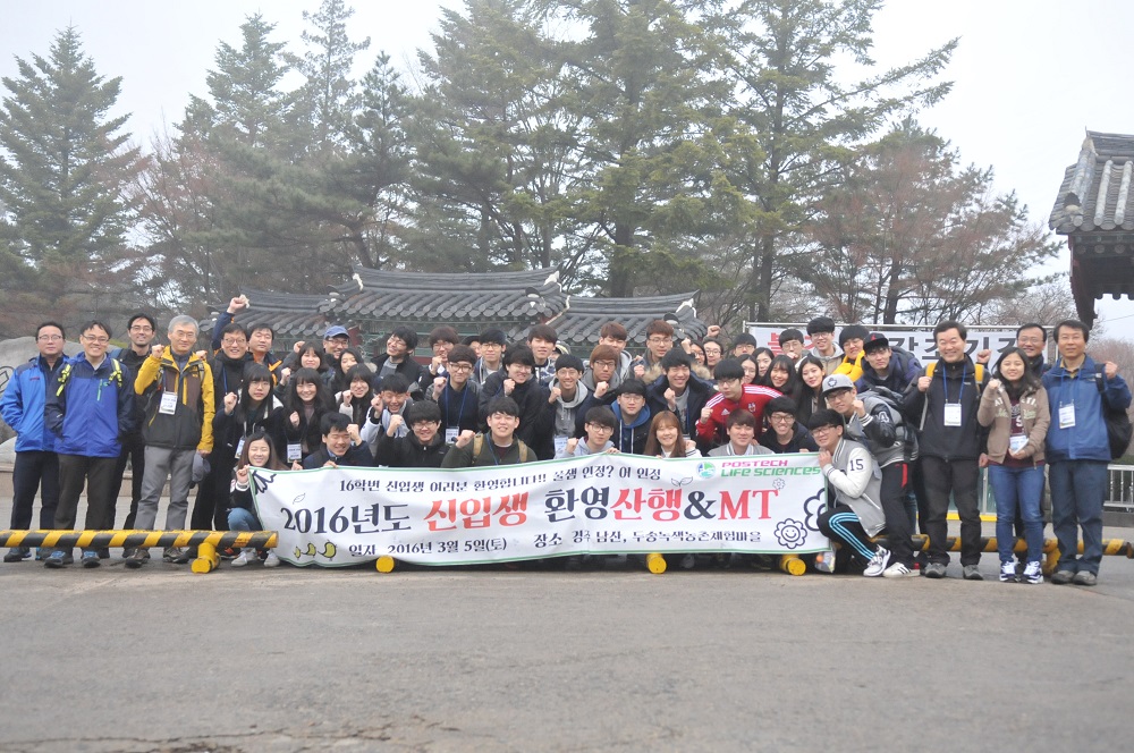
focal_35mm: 46
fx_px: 1463
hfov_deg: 42.4
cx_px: 567
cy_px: 376
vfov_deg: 28.9
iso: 1600
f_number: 2.8
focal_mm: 31
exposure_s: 1/8000
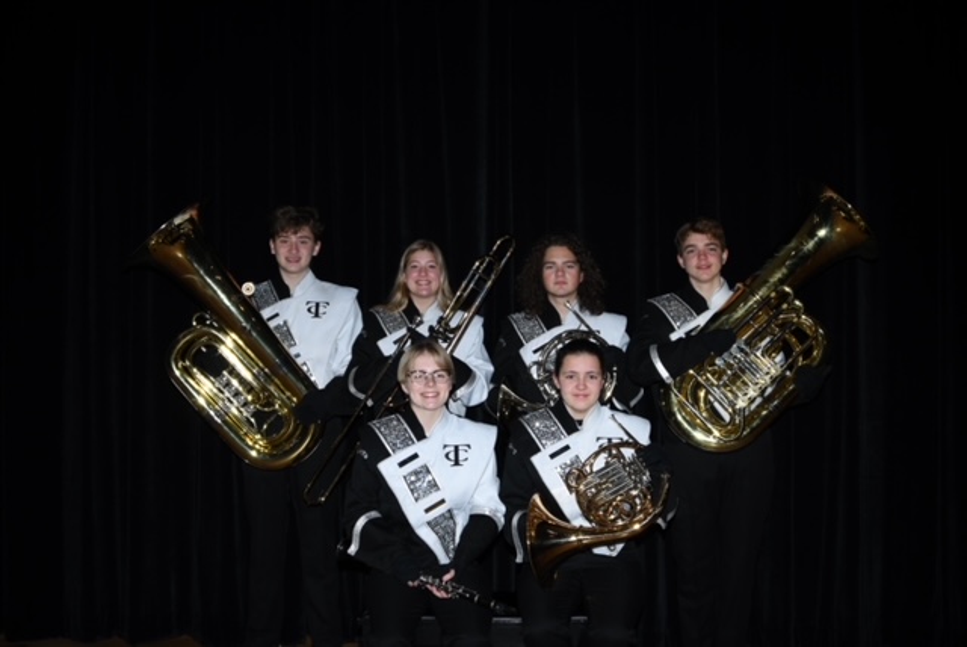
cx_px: 484
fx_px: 1129
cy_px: 324
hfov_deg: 46.4
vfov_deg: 32.0
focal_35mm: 42
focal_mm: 28
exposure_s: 1/200
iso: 100
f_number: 3.5
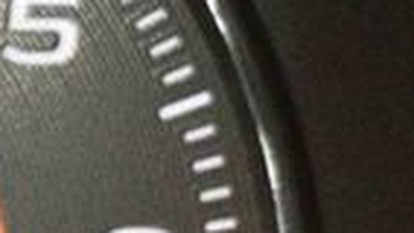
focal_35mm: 340
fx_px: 3734
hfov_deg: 6.1
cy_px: -87
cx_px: 878
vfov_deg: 3.6
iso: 12800
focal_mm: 48
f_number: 5.6
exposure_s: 1/40
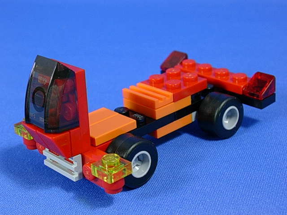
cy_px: 108
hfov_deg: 27.4
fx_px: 589
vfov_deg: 20.7
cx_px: 144
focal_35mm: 71
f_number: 3.7
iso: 70
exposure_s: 1/5.9
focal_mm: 10.8
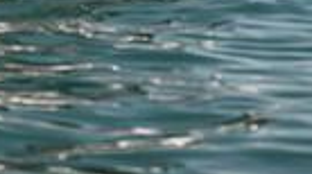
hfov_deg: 5.8
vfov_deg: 3.1
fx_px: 3096
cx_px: 153
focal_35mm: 375
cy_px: -461
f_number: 3.5
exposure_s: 1/800
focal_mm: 85
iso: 250
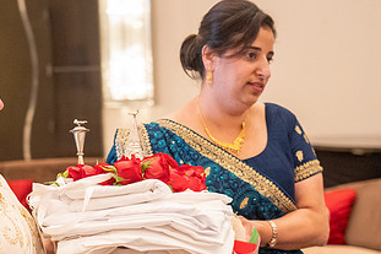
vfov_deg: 12.2
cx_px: 156
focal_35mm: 112
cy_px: 186
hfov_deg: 18.3
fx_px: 1185
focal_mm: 60
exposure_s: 1/100
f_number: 4
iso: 6400
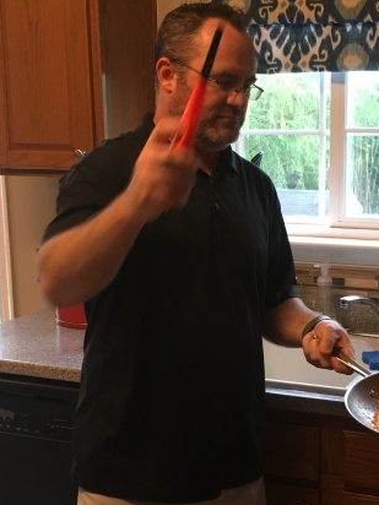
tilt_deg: -12.5
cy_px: 316
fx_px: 876
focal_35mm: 60
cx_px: 286
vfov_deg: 32.0
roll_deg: +1.0
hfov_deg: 24.1
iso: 125
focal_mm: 4.15
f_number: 2.2
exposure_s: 1/30
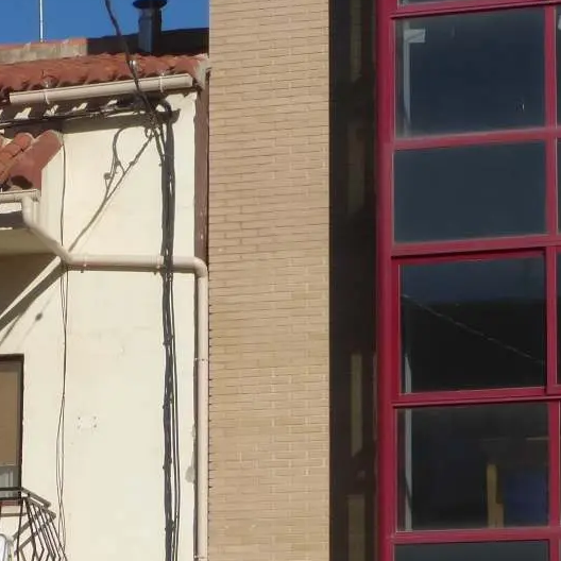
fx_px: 2952
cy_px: 715
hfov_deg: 10.3
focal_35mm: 161
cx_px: -420
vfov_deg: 10.6
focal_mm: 8.5
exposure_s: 1/1600
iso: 100
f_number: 4.2
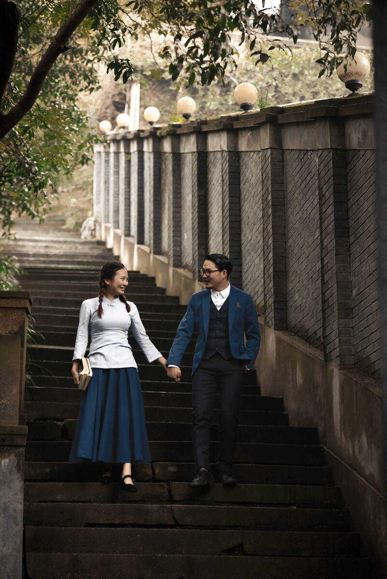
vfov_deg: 21.5
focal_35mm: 95
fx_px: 1530
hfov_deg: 14.4
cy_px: 290
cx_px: 194
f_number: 4
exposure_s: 1/100
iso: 400
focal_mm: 95
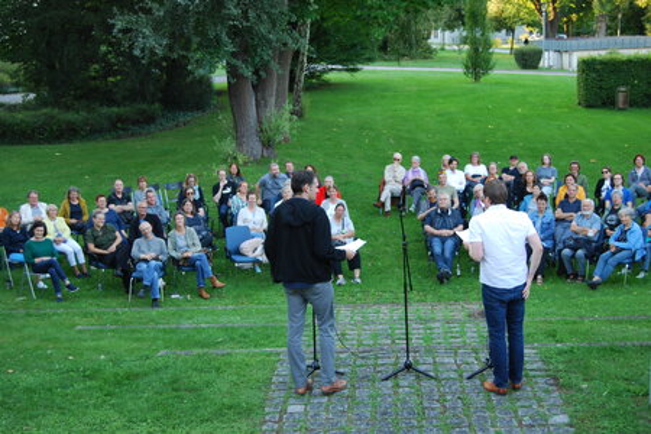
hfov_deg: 37.9
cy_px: 217
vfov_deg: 25.8
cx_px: 326
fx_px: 949
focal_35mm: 52
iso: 200
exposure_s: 1/30
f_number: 4.8
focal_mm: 35
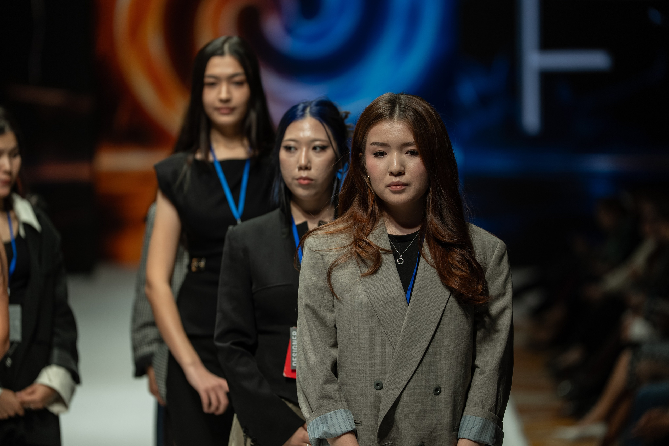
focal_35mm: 200
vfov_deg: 6.9
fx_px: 3717
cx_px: 334
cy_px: 223
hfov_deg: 10.3
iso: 200
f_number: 3.2
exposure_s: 1/320
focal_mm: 200
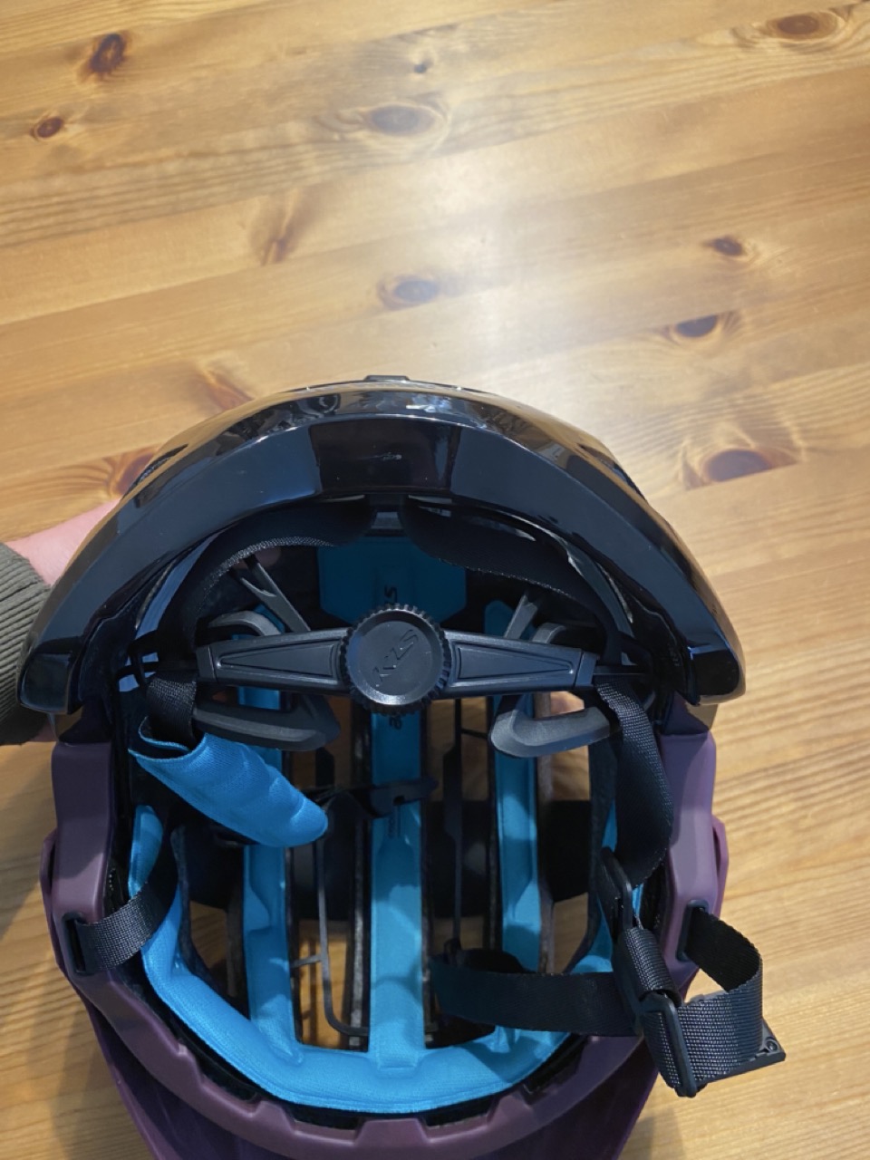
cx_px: 435
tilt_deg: -73.3
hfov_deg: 53.1
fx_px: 871
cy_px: 580
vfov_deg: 67.3
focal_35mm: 26
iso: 160
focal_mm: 4.25
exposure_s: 1/60
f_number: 1.8
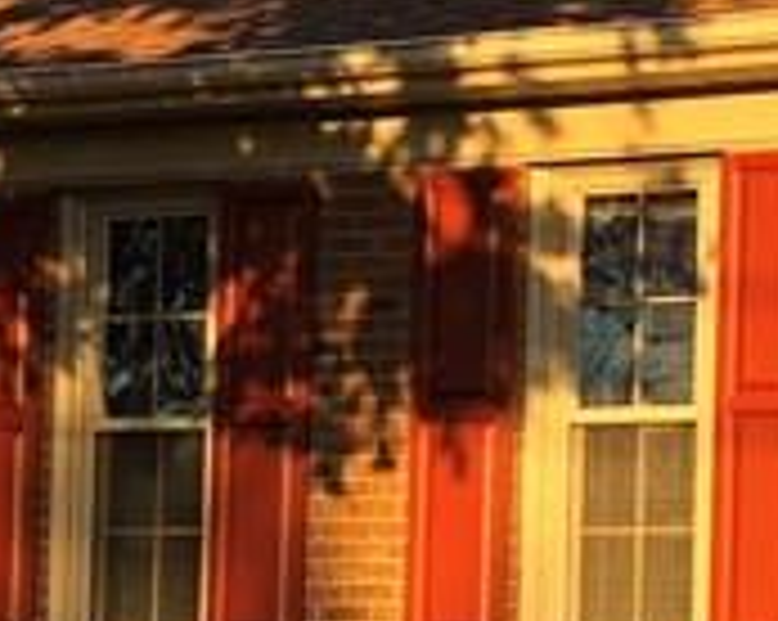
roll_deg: -1.8
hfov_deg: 11.9
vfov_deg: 9.5
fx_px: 3726
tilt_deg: +5.0
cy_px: 468
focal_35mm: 162
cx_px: 445
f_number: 1.8
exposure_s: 1/578
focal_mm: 3.99
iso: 20
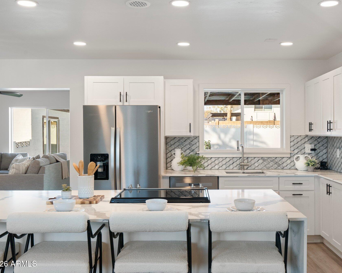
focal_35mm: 39
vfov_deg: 38.2
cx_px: 199
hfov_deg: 46.7
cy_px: 137
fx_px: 395
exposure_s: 1/15
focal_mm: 34
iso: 1000
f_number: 8
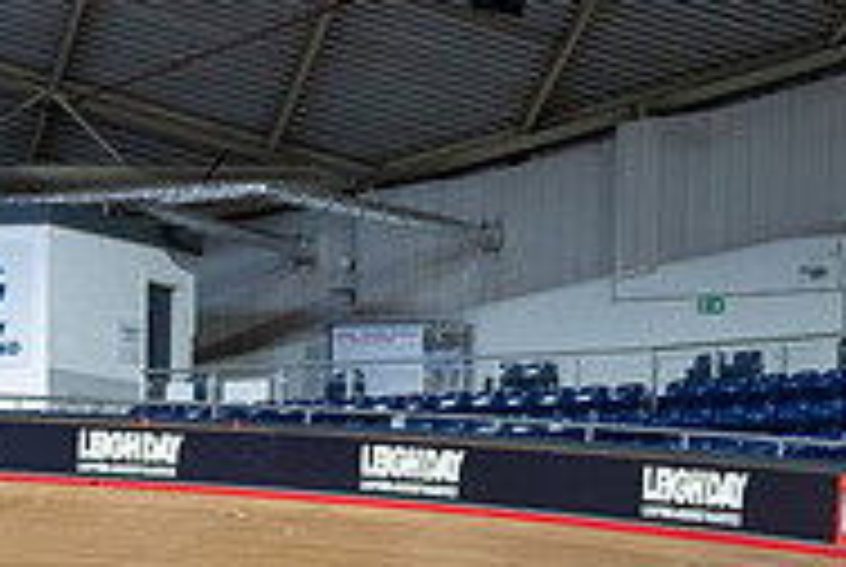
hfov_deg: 13.3
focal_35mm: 154
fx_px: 3625
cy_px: 794
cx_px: 644
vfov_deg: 8.8
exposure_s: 1/1250
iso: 2500
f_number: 2.8
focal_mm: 50
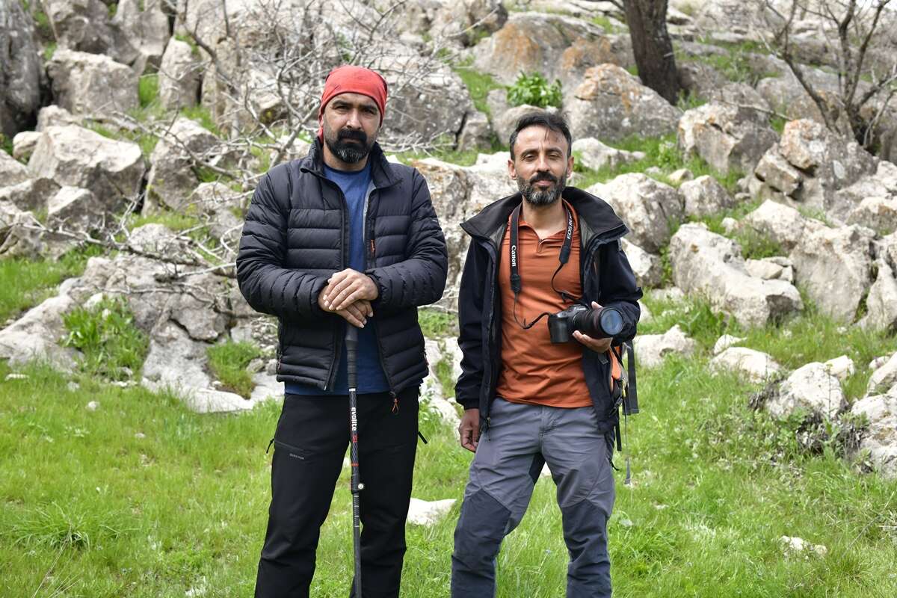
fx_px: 1246
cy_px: 299
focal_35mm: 50
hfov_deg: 39.6
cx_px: 448
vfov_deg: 27.0
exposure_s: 1/1250
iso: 400
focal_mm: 50
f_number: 5
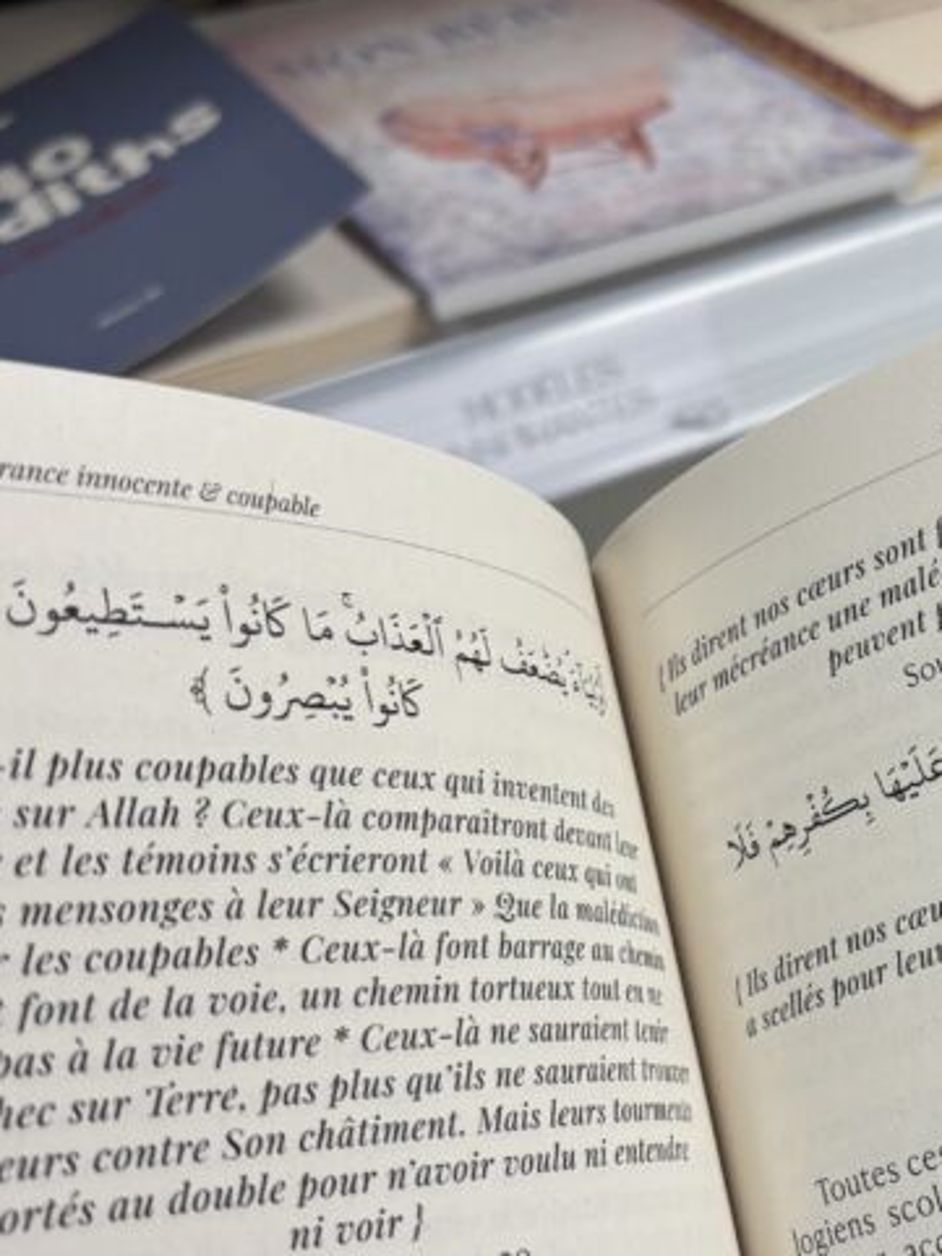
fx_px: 1958
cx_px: 887
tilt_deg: -40.3
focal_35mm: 54
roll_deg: +1.3
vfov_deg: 35.4
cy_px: 744
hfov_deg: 26.0
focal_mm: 5.96
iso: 50
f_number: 1.6
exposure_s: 1/100
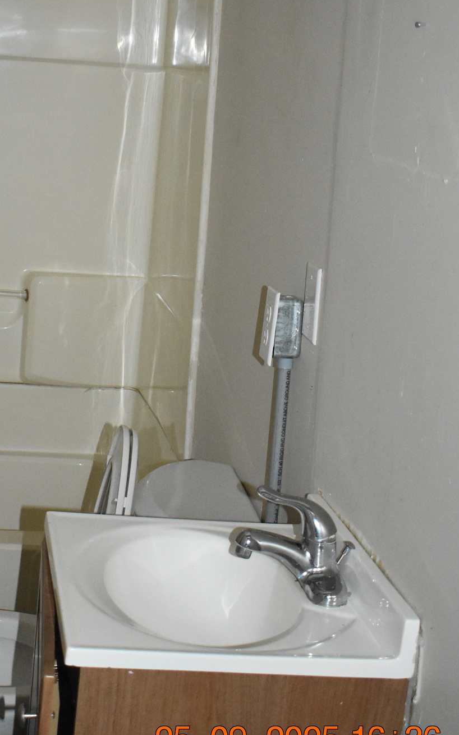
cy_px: 228
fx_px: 1239
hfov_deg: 20.6
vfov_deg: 32.7
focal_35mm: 62
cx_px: 62
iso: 3600
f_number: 3.8
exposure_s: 1/60
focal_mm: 23
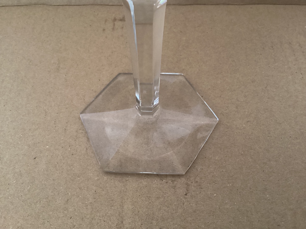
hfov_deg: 58.4
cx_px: 153
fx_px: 274
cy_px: 114
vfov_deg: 45.4
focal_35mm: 31
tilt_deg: -53.3
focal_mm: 3.3
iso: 400
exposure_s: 1/25
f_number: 2.4
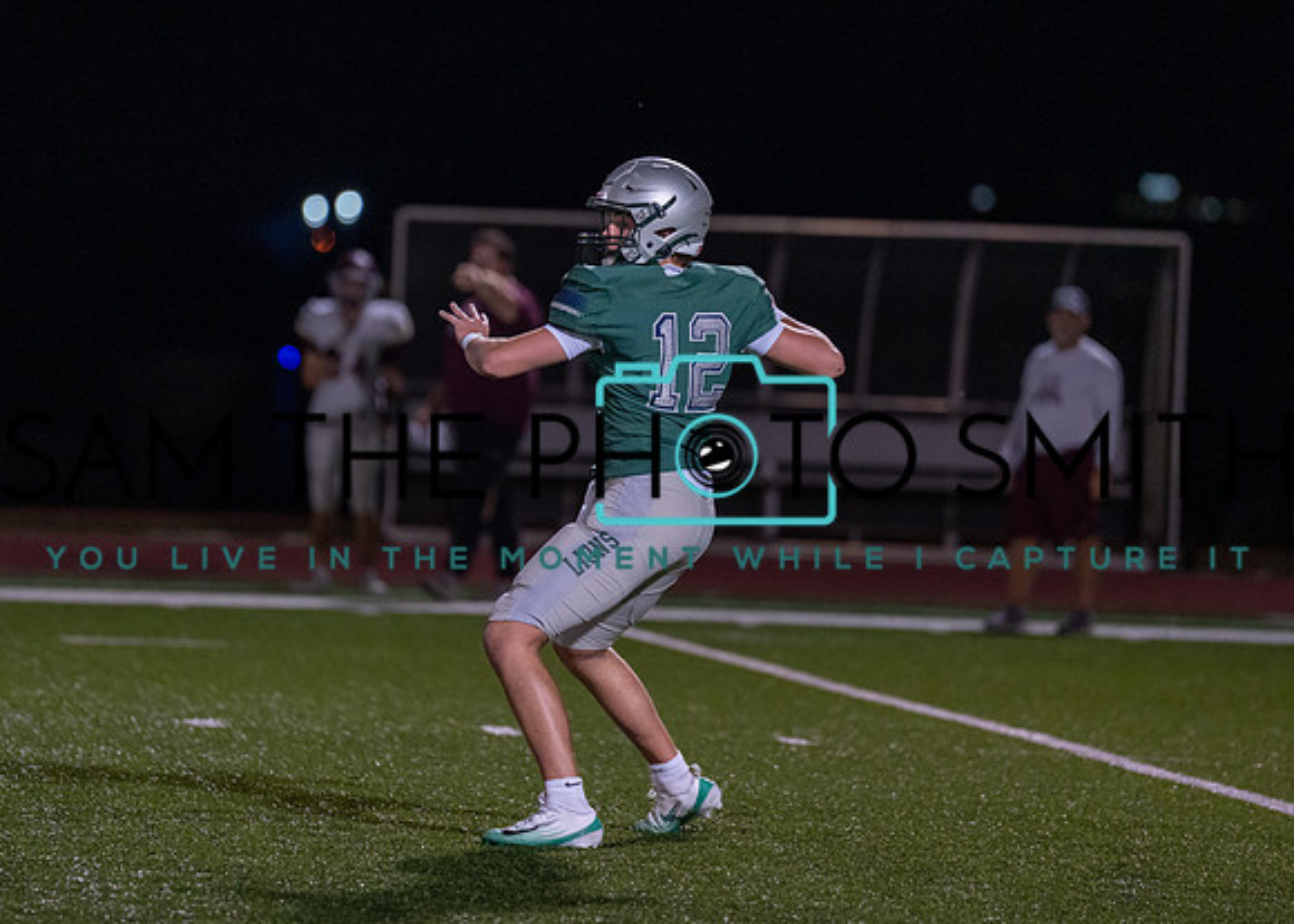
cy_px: 314
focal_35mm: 293
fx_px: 10751
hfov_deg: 6.9
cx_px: 588
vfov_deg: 4.9
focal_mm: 200
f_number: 2.8
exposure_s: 1/1000
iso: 2000
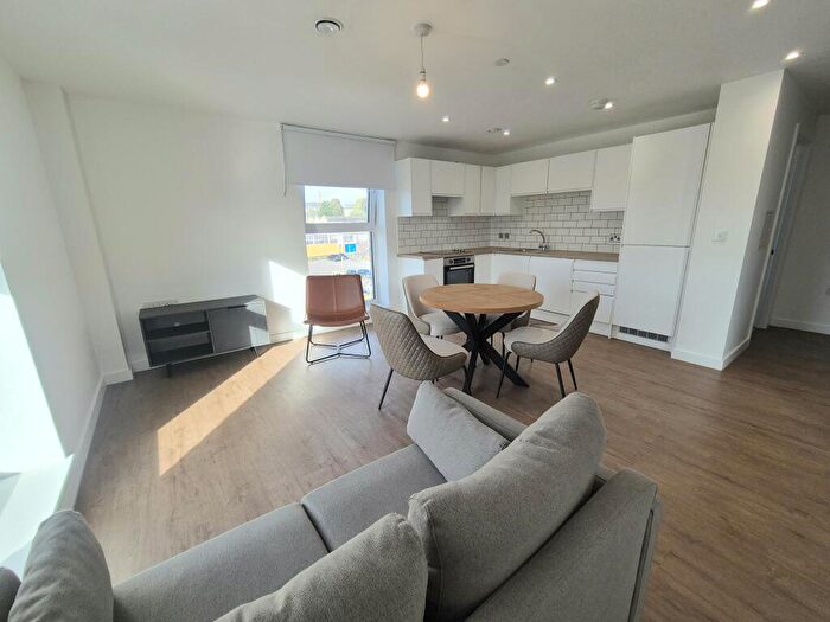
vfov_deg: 89.9
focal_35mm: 13
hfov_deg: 106.2
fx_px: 312
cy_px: 311
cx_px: 415
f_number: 2.2
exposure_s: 1/286
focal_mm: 2.2
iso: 50
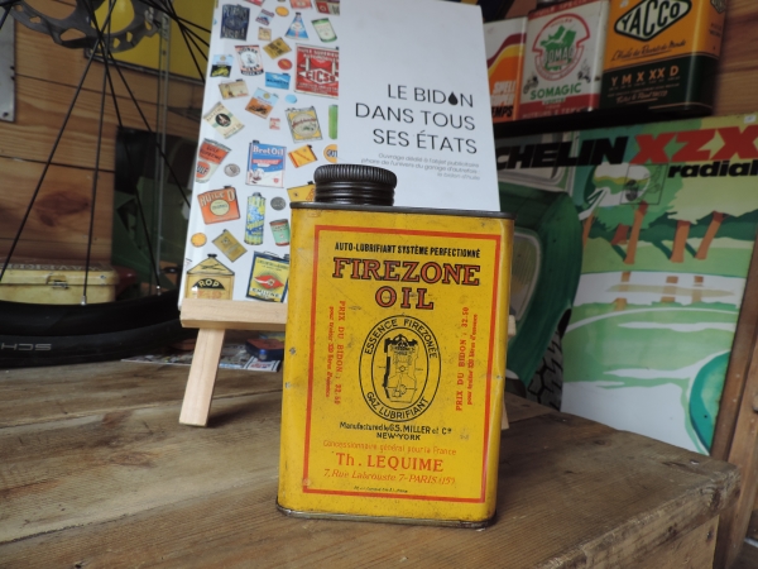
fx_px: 526
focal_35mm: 24
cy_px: 284
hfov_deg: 71.6
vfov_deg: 56.8
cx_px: 379
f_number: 3
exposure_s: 1/30
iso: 90
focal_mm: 4.3
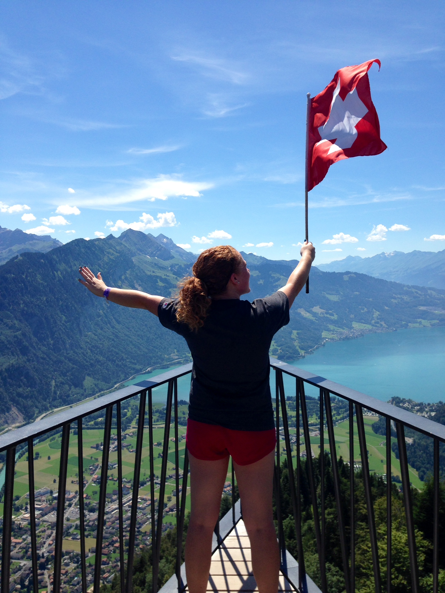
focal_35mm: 33
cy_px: 296
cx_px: 222
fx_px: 566
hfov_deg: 42.9
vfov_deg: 55.4
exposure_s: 1/1869
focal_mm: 4.12
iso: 50
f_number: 2.4
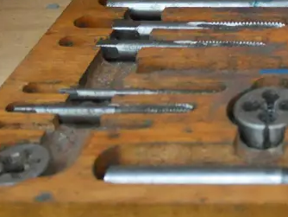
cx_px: 380
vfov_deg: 14.3
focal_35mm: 98
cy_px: -95
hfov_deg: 18.5
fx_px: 816
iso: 3200
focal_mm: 16
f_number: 4
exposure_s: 1/25
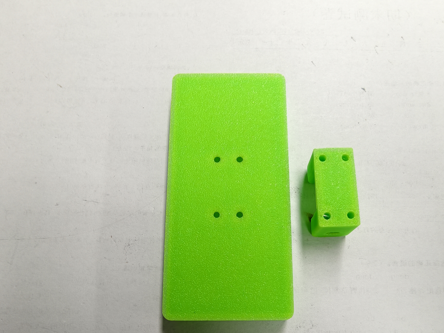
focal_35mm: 28
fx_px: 359
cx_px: 244
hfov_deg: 63.3
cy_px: 183
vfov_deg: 49.7
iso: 351
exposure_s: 1/33.3
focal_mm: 2.32
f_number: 2
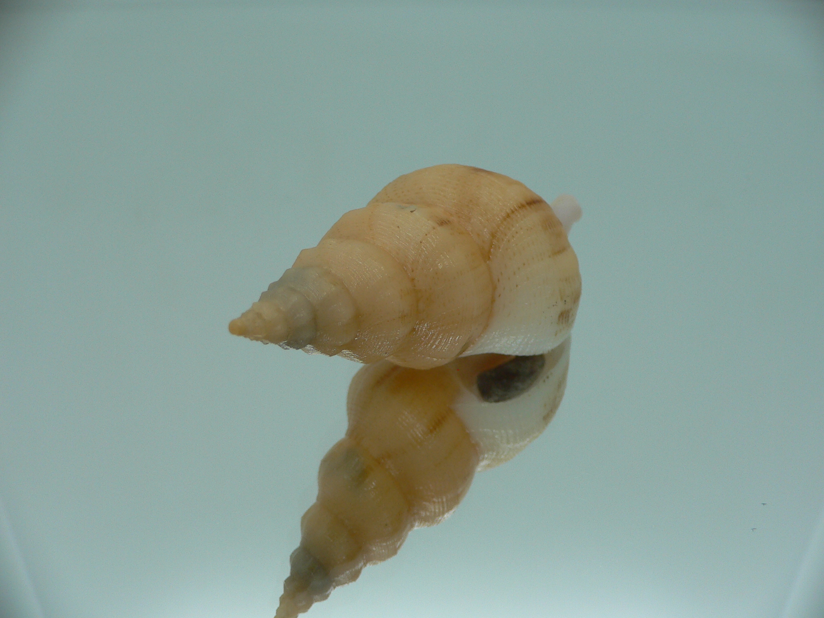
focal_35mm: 35
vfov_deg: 40.7
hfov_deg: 52.6
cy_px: 309
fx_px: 833
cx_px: 412
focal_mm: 4.6
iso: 80
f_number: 2.8
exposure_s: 1/60
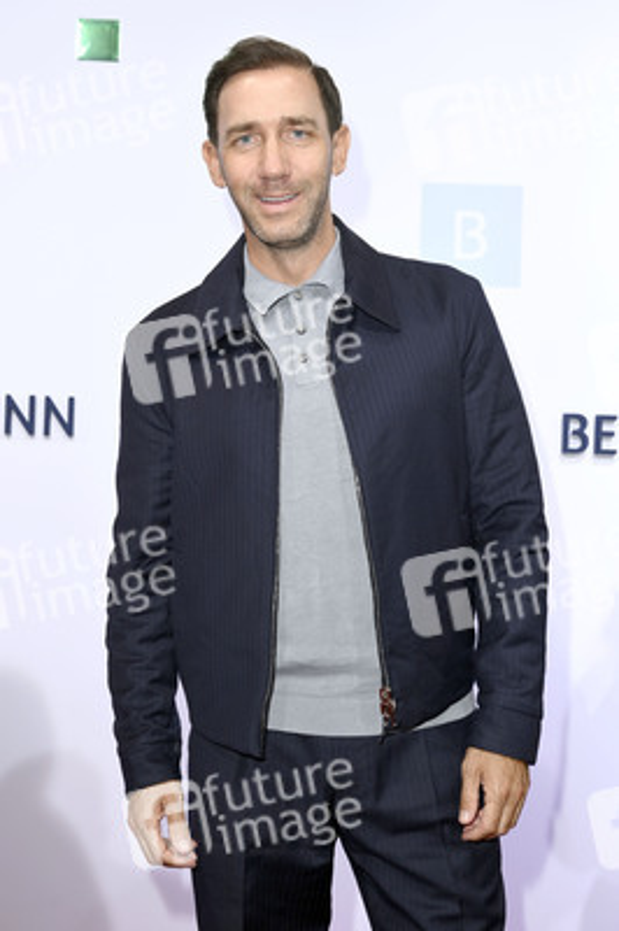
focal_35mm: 50
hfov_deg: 26.9
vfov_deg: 39.6
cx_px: 310
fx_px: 1292
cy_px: 466
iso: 400
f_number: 6.3
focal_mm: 50
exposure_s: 1/250
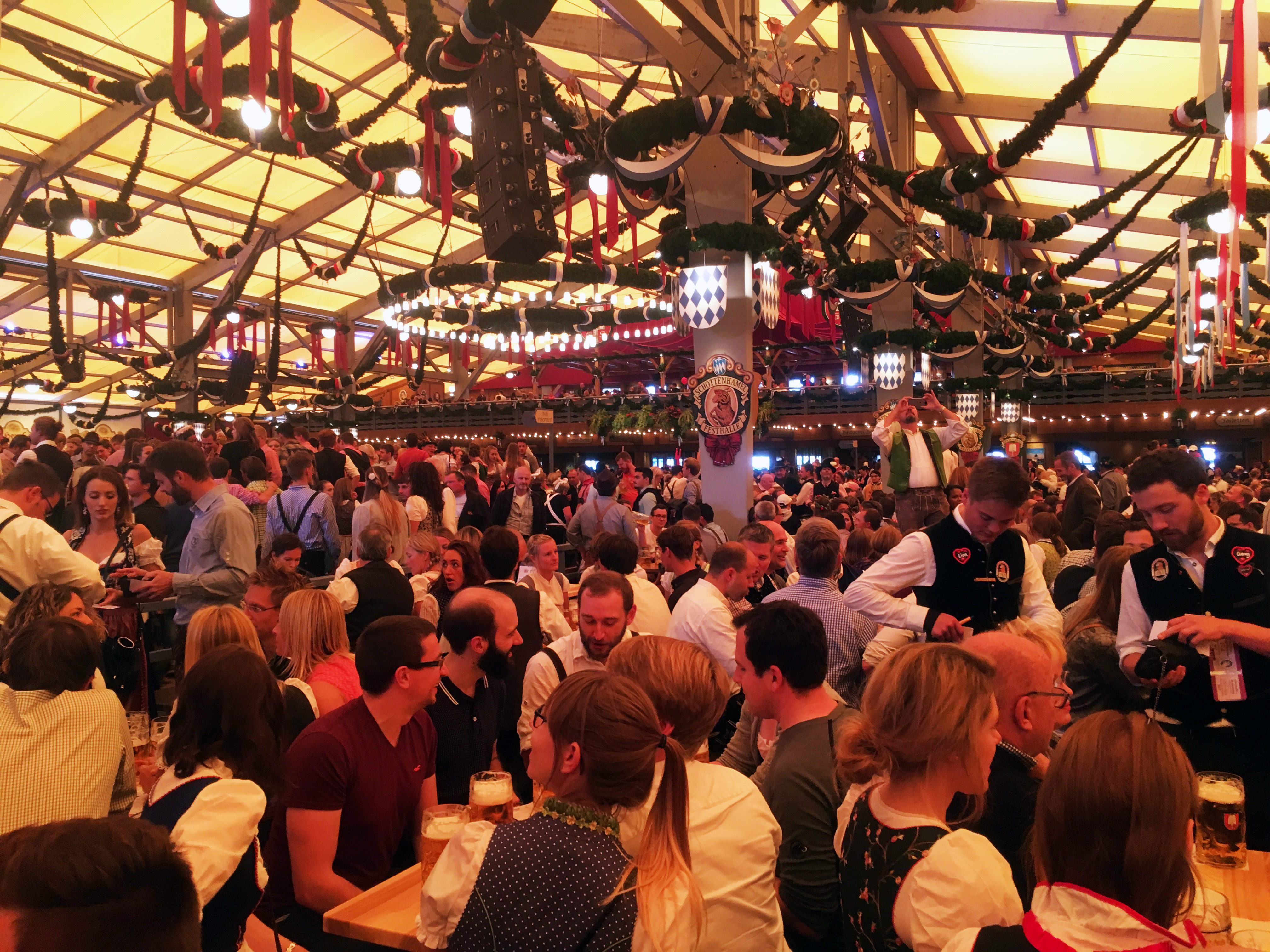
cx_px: 635
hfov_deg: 61.7
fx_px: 1064
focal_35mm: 29
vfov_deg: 48.2
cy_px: 476
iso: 64
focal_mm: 4.15
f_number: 2.2
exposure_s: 1/33
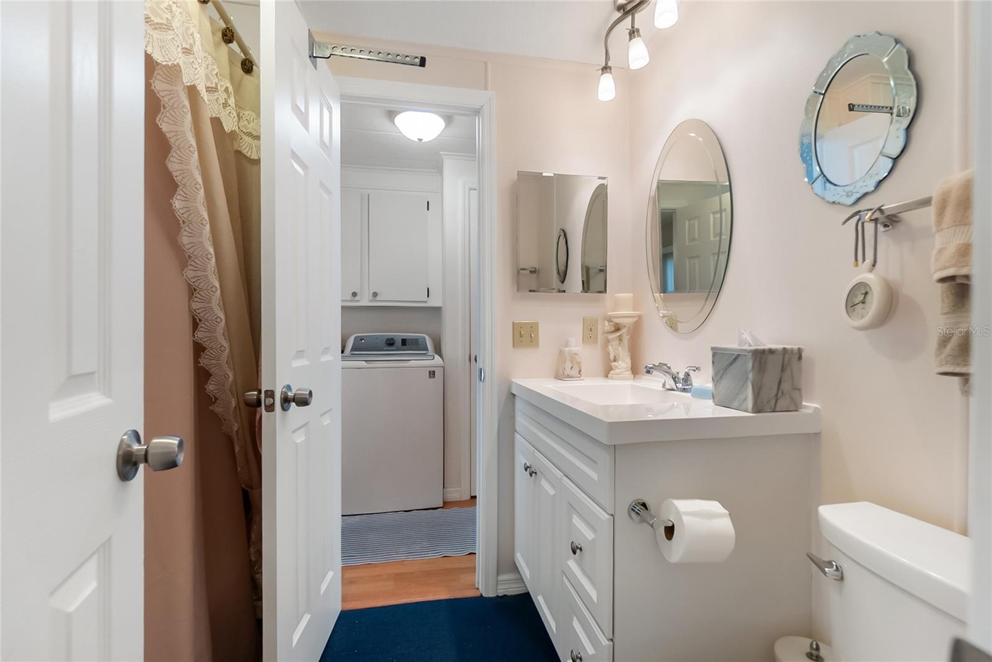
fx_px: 413
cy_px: 331
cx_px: 496
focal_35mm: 15
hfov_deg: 100.4
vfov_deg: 77.3
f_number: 4
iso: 400
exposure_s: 1/125
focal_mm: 10
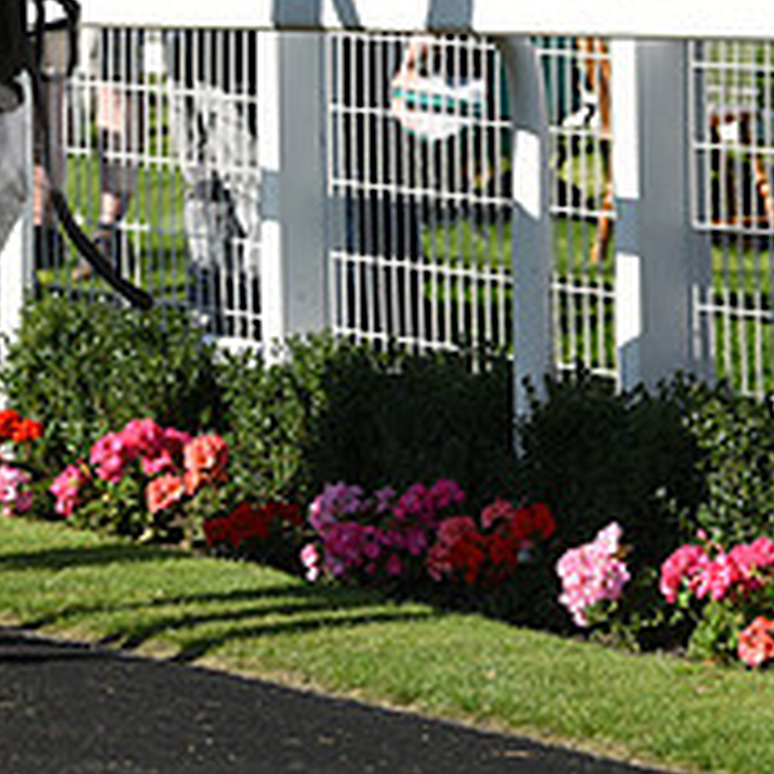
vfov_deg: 3.8
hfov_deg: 3.8
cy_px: -92
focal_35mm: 458
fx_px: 11586
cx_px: -324
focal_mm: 160
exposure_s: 1/1600
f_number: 6.3
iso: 400
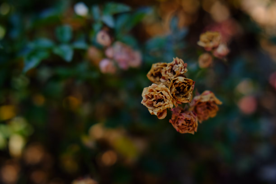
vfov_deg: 25.5
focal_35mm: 53
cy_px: 92
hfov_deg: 37.5
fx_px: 406
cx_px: 138
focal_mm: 35
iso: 200
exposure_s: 1/2000
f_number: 2.8
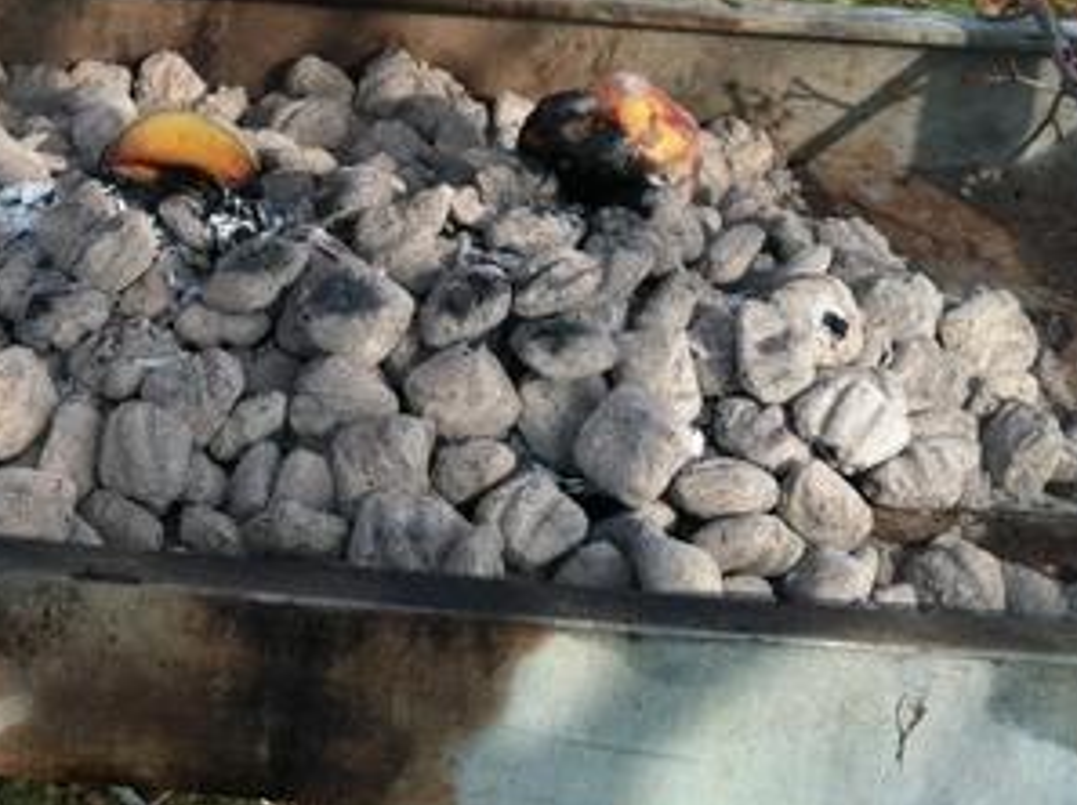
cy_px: -319
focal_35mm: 106
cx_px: -18
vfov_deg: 13.3
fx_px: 3294
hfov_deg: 18.1
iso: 80
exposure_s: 1/732
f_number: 2.8
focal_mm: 3.85
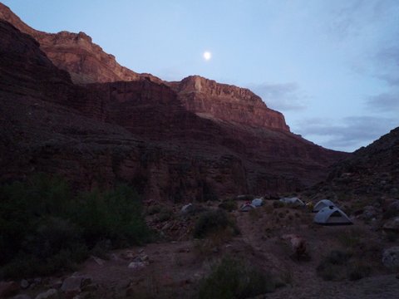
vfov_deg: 54.9
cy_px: 150
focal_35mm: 25
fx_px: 288
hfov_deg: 69.4
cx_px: 200
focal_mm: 4.4
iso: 400
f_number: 2.8
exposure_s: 1/10
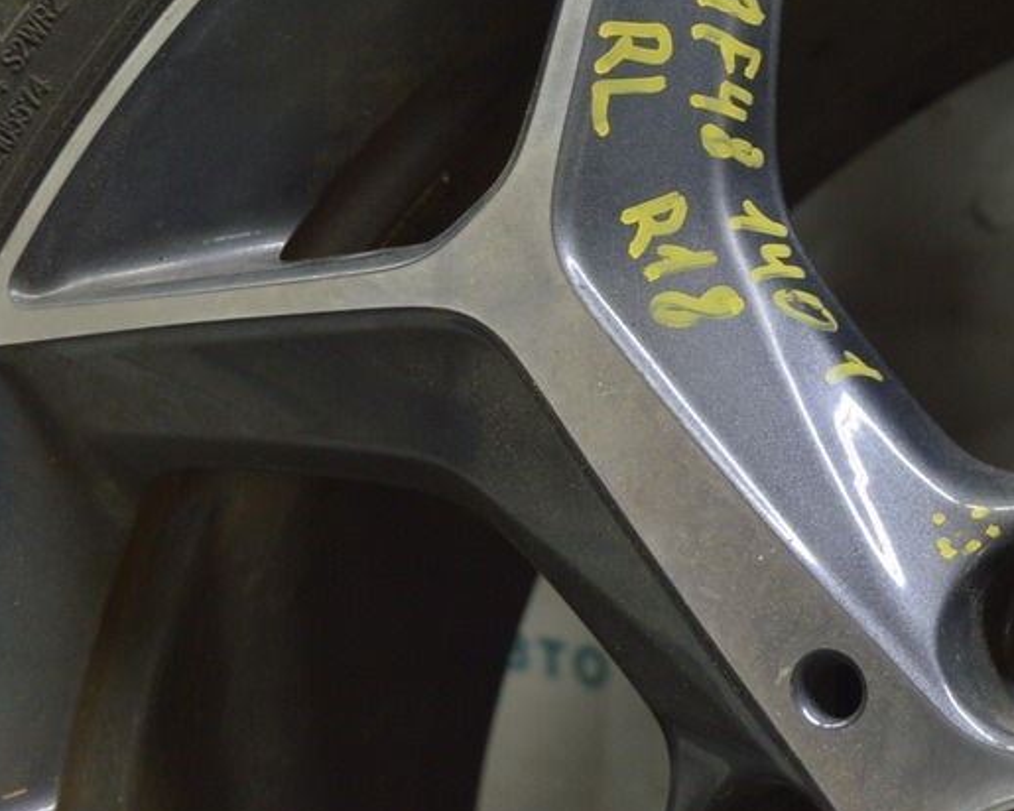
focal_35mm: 98
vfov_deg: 15.6
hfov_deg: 19.5
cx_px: 707
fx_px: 2939
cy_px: 186
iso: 400
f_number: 5.6
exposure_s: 1/20
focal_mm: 35
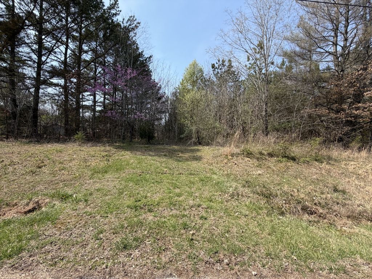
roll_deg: -1.9
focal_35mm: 14
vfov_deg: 85.7
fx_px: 150
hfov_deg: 102.1
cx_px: 186
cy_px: 140
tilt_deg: -0.6
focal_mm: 2.22
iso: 40
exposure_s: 1/742
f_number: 2.2
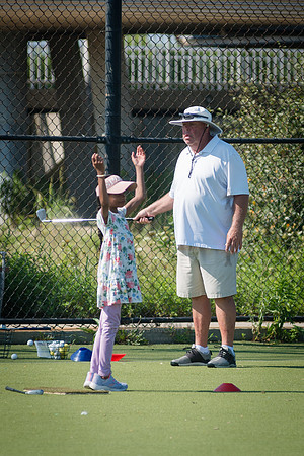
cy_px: 236
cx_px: 218
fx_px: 5208
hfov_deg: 3.3
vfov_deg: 5.0
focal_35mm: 411
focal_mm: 200
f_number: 4
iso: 100
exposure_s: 1/800
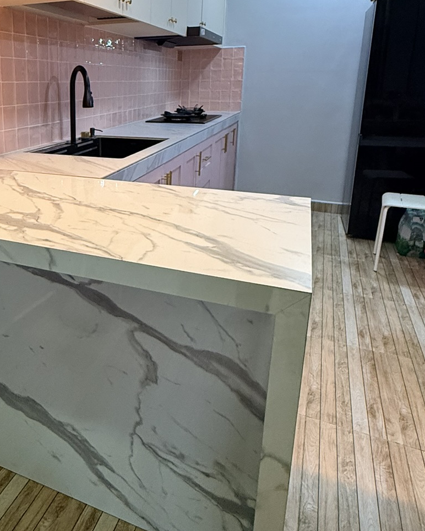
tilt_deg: -13.8
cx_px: 80
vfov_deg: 59.6
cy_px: 197
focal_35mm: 29
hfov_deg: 47.1
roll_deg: -0.1
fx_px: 456
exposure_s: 1/50
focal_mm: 2.22
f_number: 2.2
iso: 320
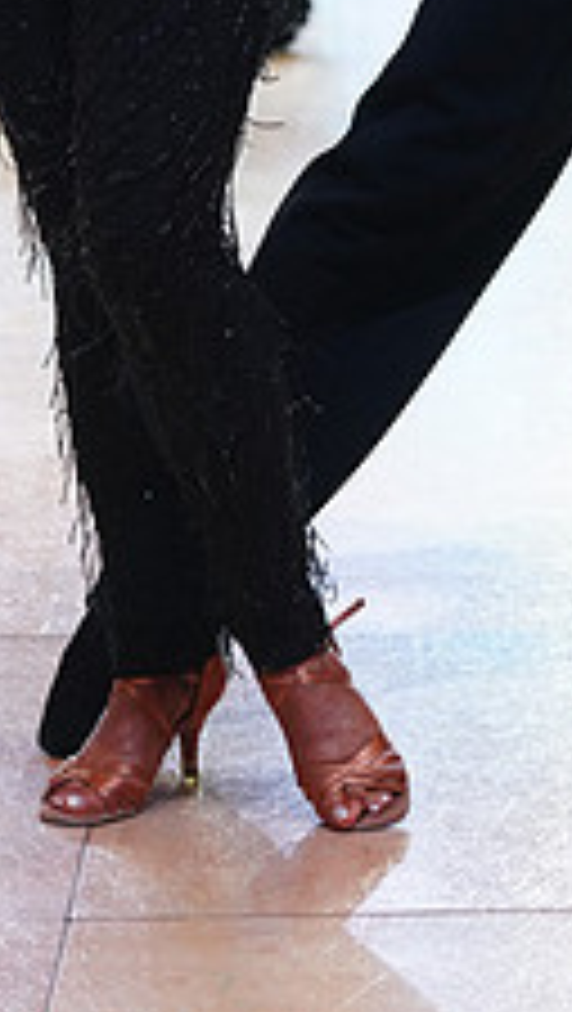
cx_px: 394
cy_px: -243
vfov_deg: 11.1
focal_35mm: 189
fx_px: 5083
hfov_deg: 6.4
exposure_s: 1/250
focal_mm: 70
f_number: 4
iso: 2500
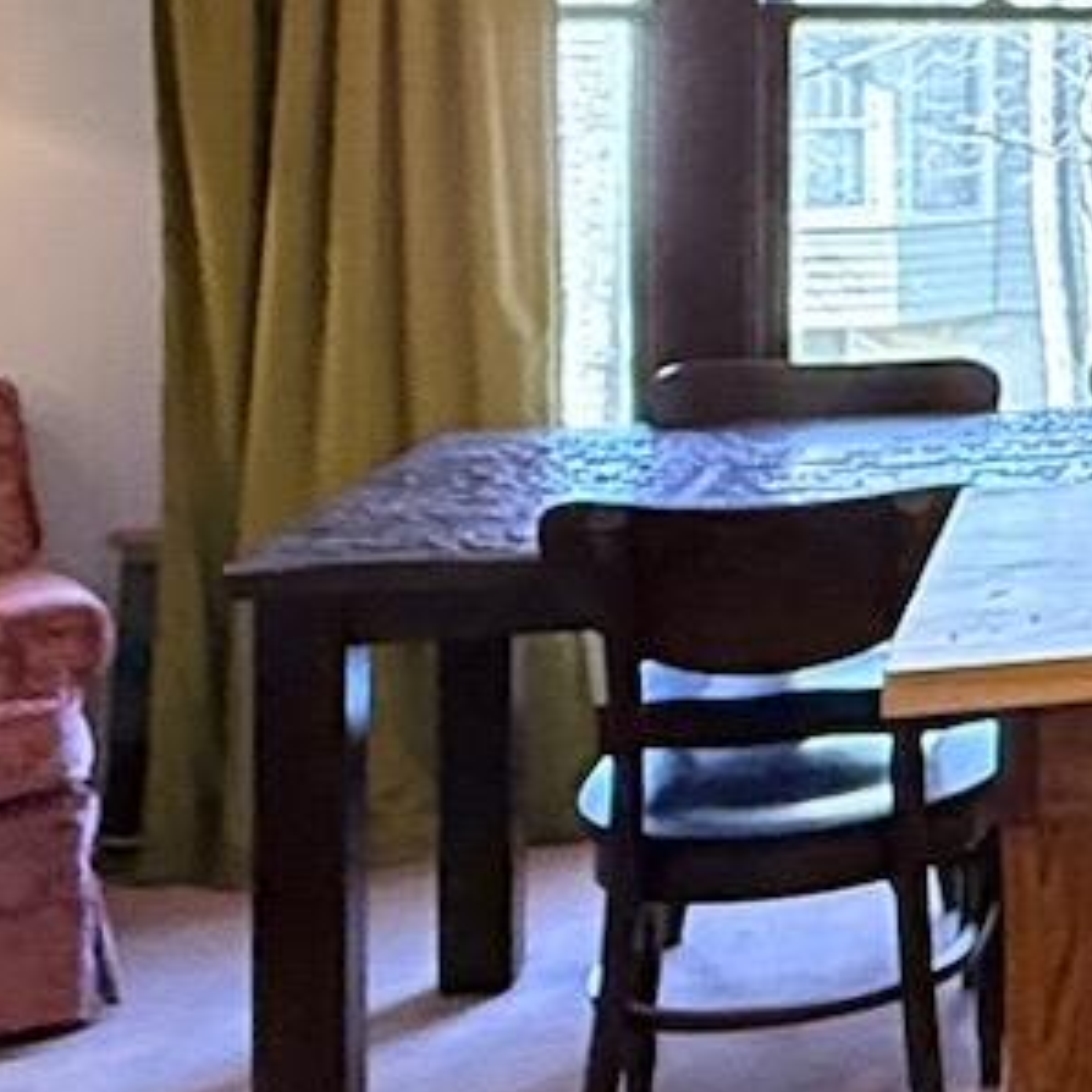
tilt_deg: +1.2
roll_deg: -2.0
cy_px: -7
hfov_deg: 14.3
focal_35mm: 85
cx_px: 2569
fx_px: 3034
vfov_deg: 19.8
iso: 500
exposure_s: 1/120
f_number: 2.2
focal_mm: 2.22
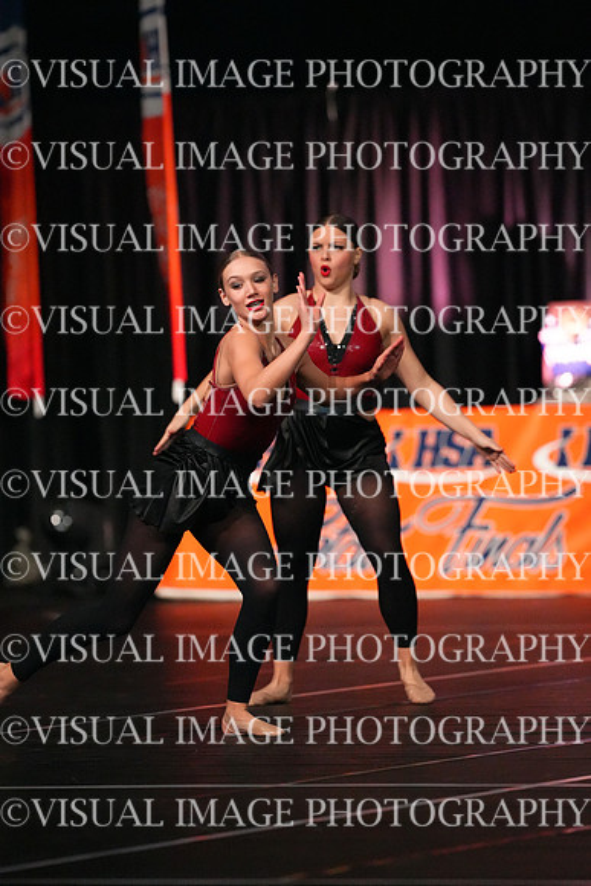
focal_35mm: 300
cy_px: 443
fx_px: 7383
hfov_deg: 4.6
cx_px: 296
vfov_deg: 6.9
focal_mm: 300
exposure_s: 1/1250
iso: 16000
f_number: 3.5
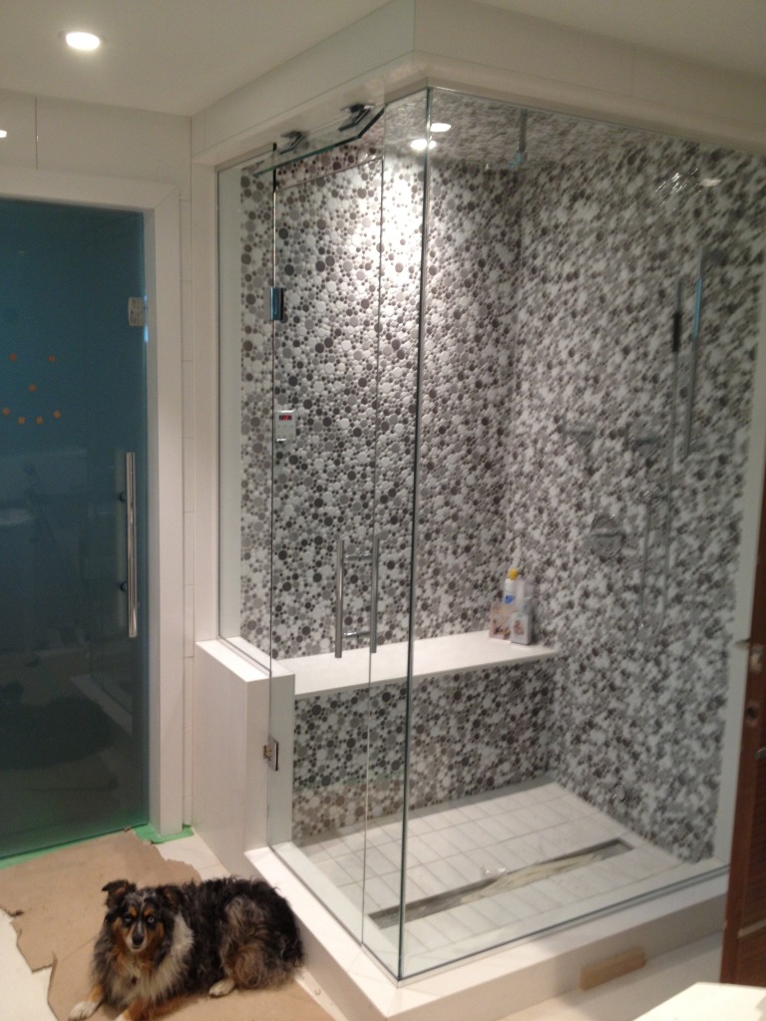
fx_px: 1033
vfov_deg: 52.6
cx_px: 383
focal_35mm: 35
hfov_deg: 40.7
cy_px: 510
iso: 80
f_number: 2.4
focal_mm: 4.28
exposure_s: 1/20
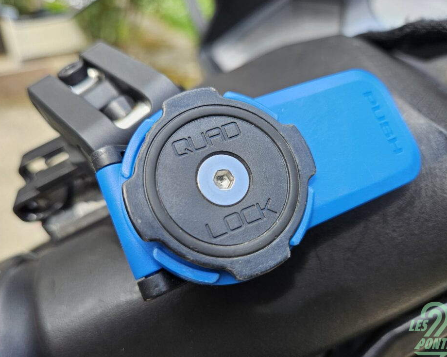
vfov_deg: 56.8
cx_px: 219
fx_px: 331
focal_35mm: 25
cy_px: 181
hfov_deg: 68.1
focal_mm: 5.4
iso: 40
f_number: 1.8
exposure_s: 1/434
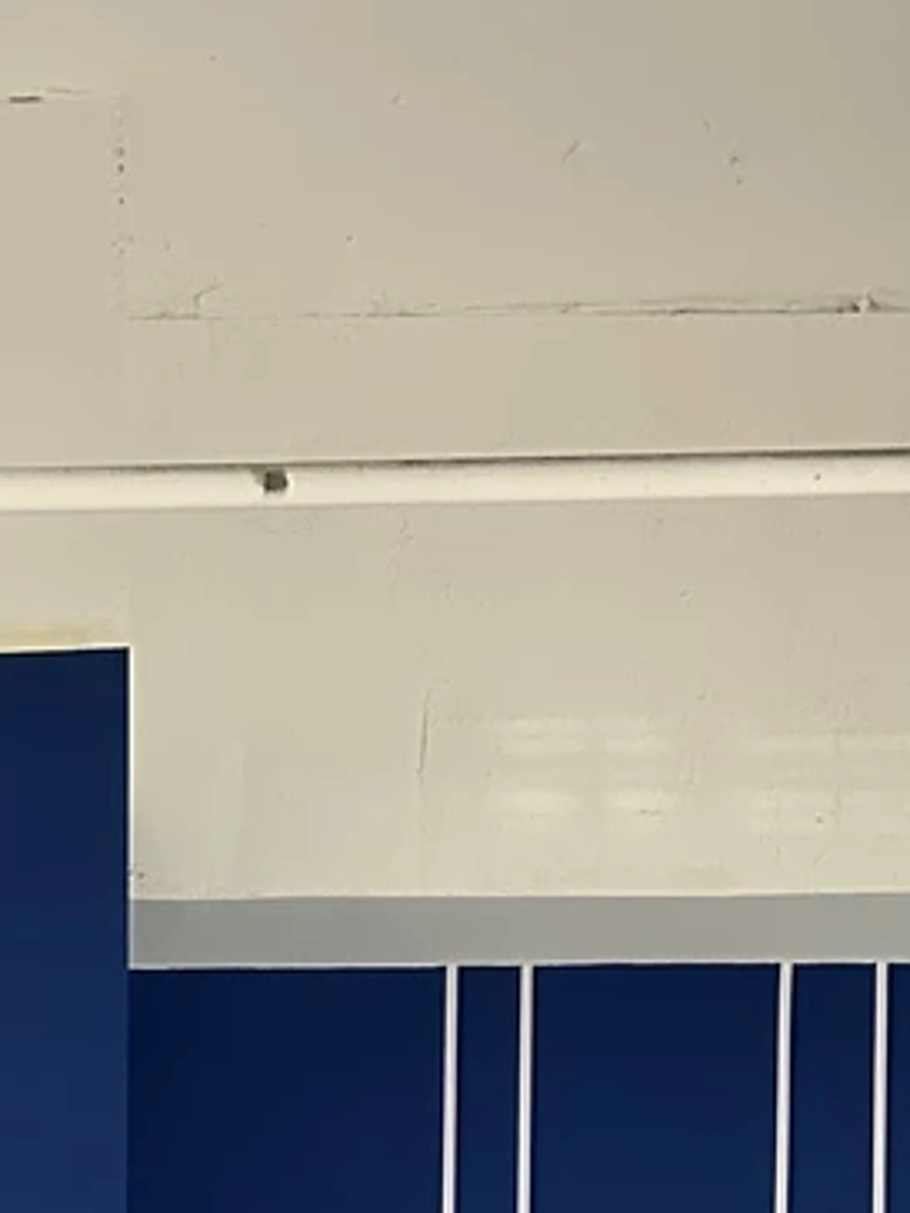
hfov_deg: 15.0
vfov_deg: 17.3
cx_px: -187
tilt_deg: -1.2
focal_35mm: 95
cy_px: 2099
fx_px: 3330
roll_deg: -0.8
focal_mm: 6.86
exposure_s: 1/60
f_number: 1.78
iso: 500
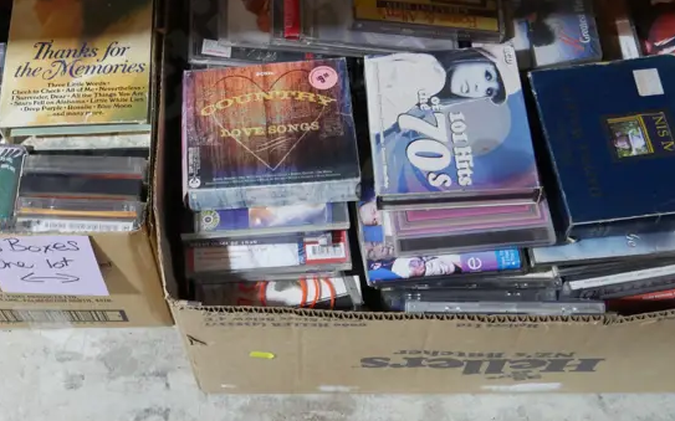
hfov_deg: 34.9
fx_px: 1030
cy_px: 122
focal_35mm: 56
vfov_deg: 23.0
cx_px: 117
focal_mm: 14
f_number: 4
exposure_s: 1/60
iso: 1000
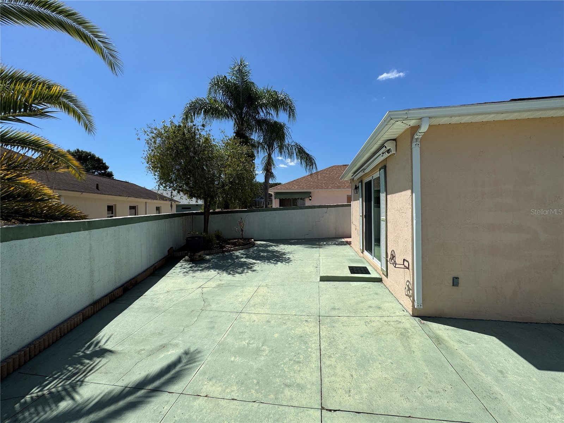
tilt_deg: -1.2
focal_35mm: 14
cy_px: 212
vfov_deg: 85.7
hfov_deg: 102.1
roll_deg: +0.1
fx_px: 228
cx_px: 282
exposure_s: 1/2985
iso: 50
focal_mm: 2.22
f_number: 2.2
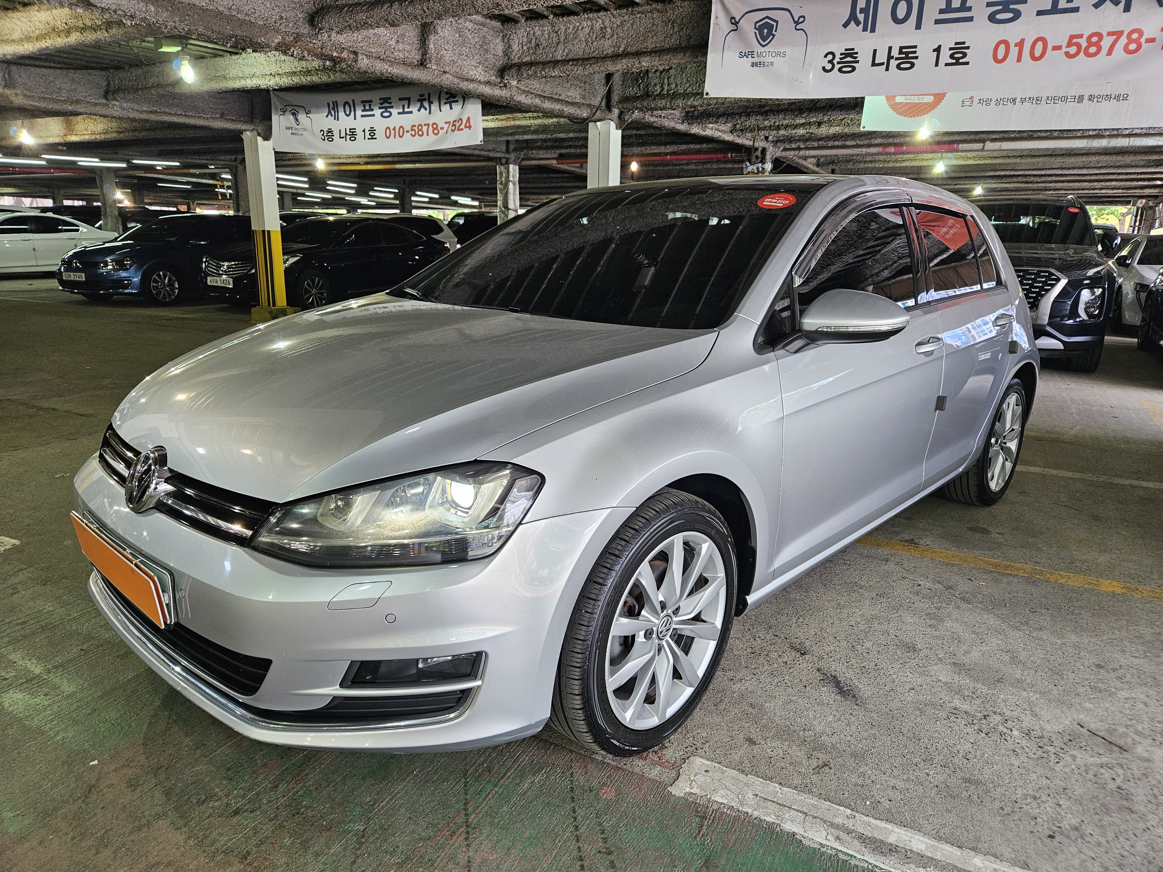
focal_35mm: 23
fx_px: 773
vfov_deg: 58.9
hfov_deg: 73.9
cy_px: 436
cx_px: 582
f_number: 1.8
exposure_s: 1/120
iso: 80
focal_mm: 5.4
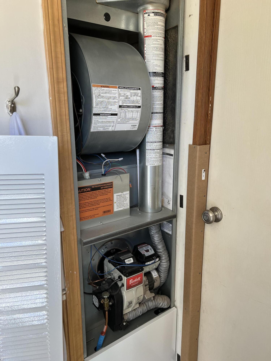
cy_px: 180
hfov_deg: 53.1
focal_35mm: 26
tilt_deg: -11.7
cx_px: 136
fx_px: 271
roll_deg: +1.4
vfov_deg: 67.3
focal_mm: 5.7
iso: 100
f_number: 1.5
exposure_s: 1/121
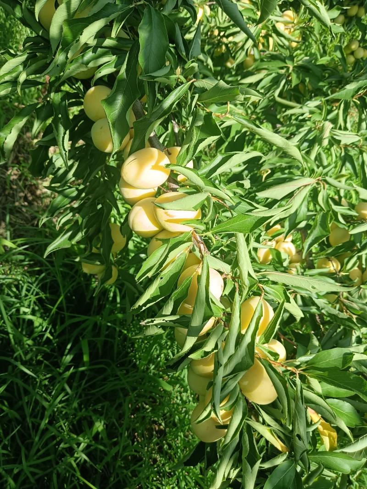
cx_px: 184
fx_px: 382
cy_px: 244
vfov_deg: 65.3
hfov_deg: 51.3
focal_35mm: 27
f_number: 1.8
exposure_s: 1/223
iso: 100
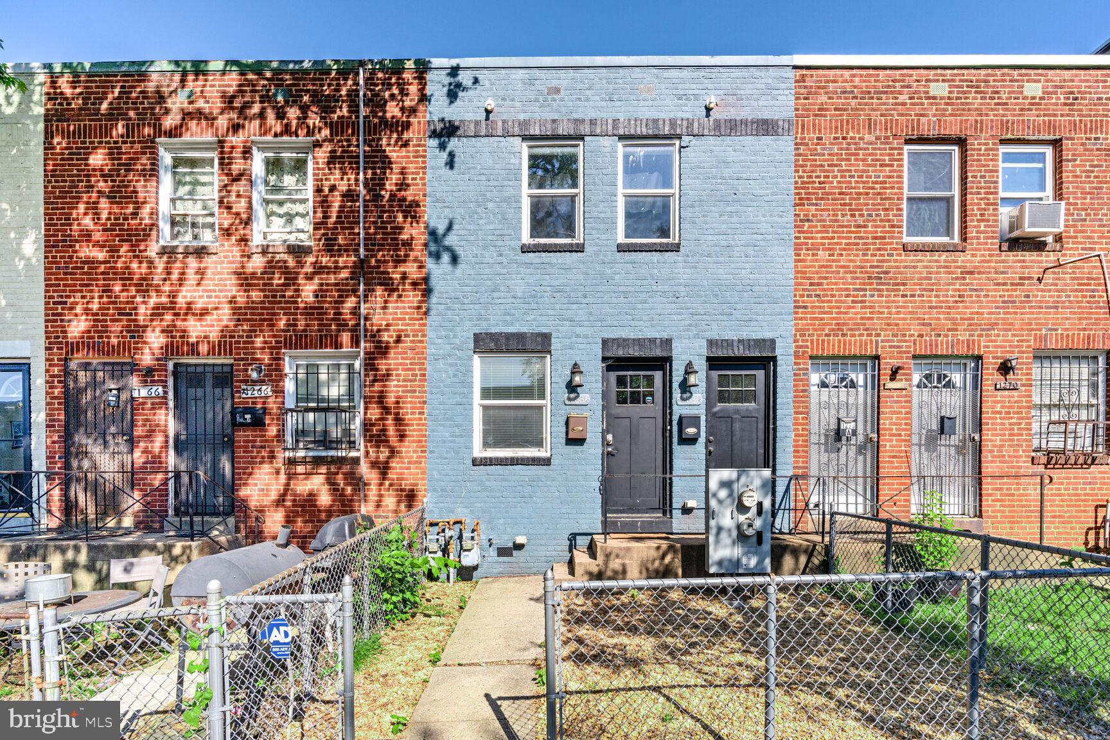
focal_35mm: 17
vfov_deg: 70.4
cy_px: 370
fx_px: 524
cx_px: 555
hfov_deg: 93.3
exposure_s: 1/500
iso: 200
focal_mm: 17
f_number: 8
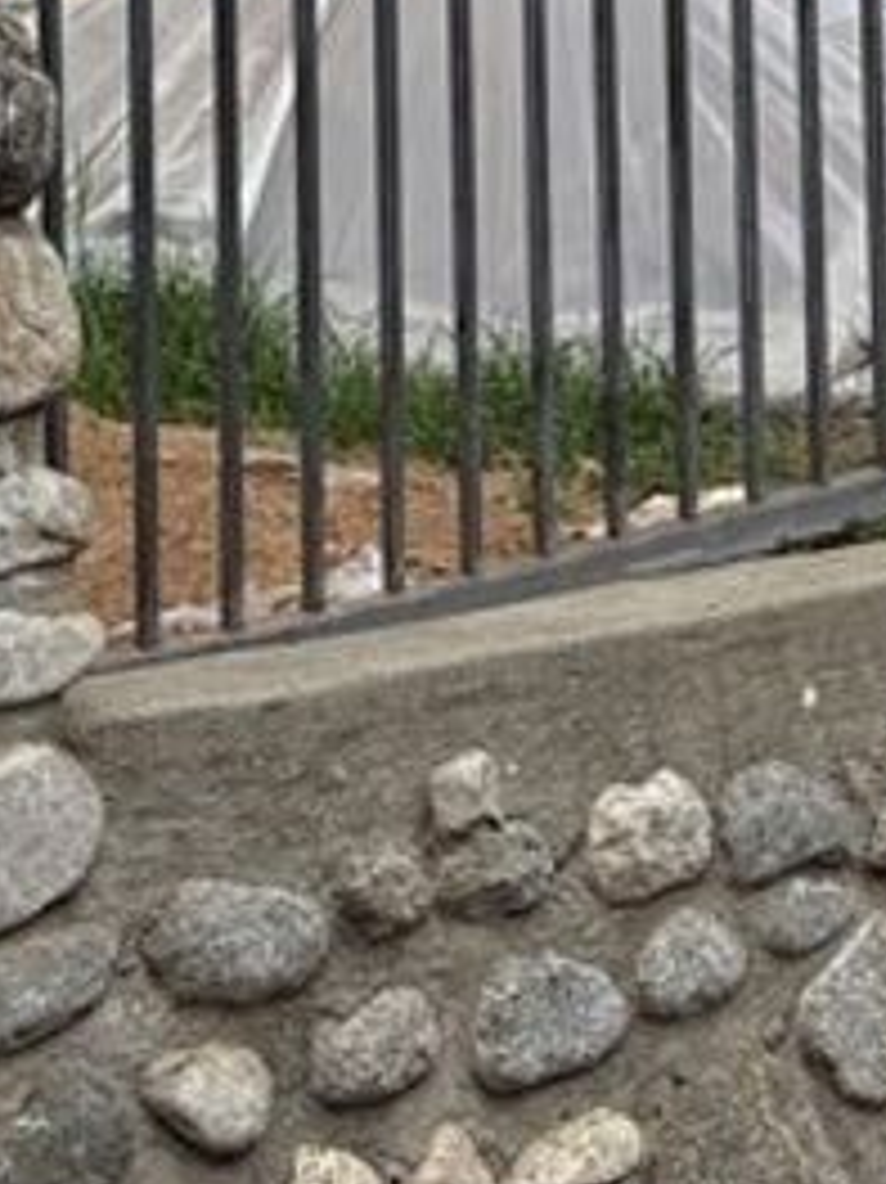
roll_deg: -0.4
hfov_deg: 10.6
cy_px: -948
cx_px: -414
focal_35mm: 135
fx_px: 4611
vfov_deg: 13.2
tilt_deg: +9.3
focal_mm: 5.96
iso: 50
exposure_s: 1/2538
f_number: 1.6
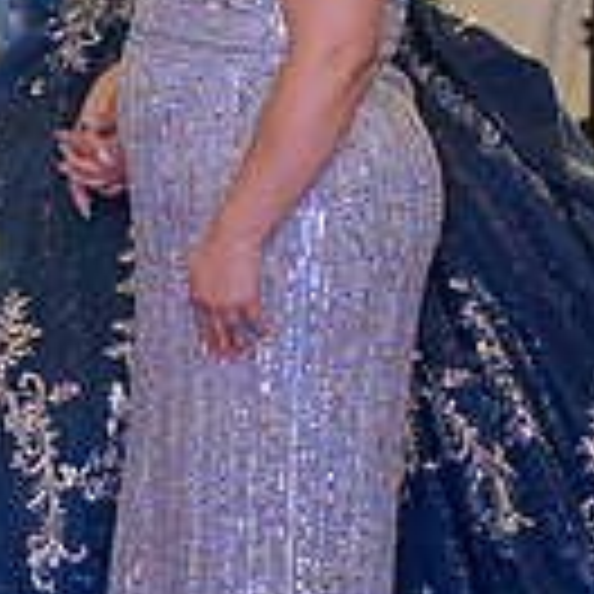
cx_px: 223
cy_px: -205
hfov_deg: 7.3
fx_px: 4659
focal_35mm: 240
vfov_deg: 7.2
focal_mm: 57
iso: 1000
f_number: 3.2
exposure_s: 1/200
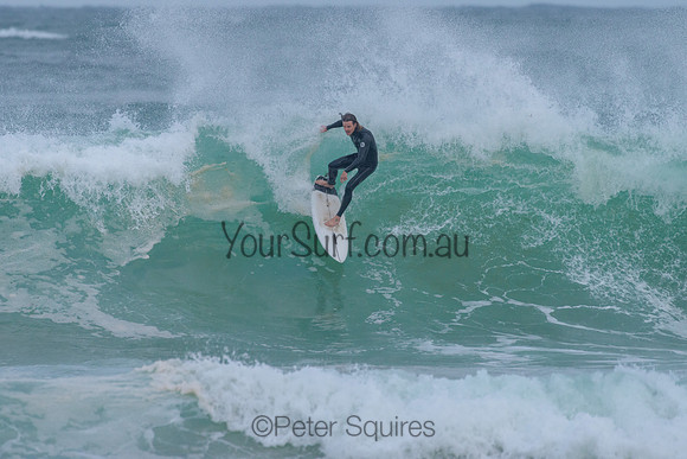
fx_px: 11692
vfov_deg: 2.2
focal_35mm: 613
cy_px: 180
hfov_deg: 3.4
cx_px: 325
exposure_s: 1/2000
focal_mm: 500
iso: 900
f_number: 5.6
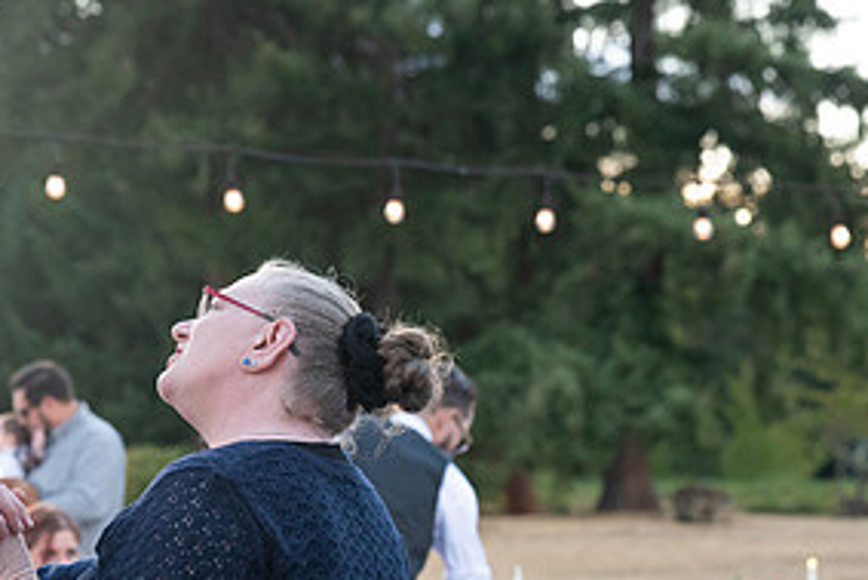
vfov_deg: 10.9
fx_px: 3015
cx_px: 86
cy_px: 496
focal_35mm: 125
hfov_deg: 16.2
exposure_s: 1/500
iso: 2000
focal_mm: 61
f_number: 4
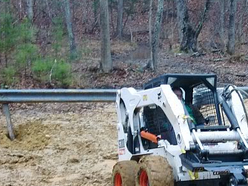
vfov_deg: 18.7
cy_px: 152
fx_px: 558
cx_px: 194
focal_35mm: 78
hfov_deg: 24.7
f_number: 3.9
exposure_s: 1/60
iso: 320
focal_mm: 6.7
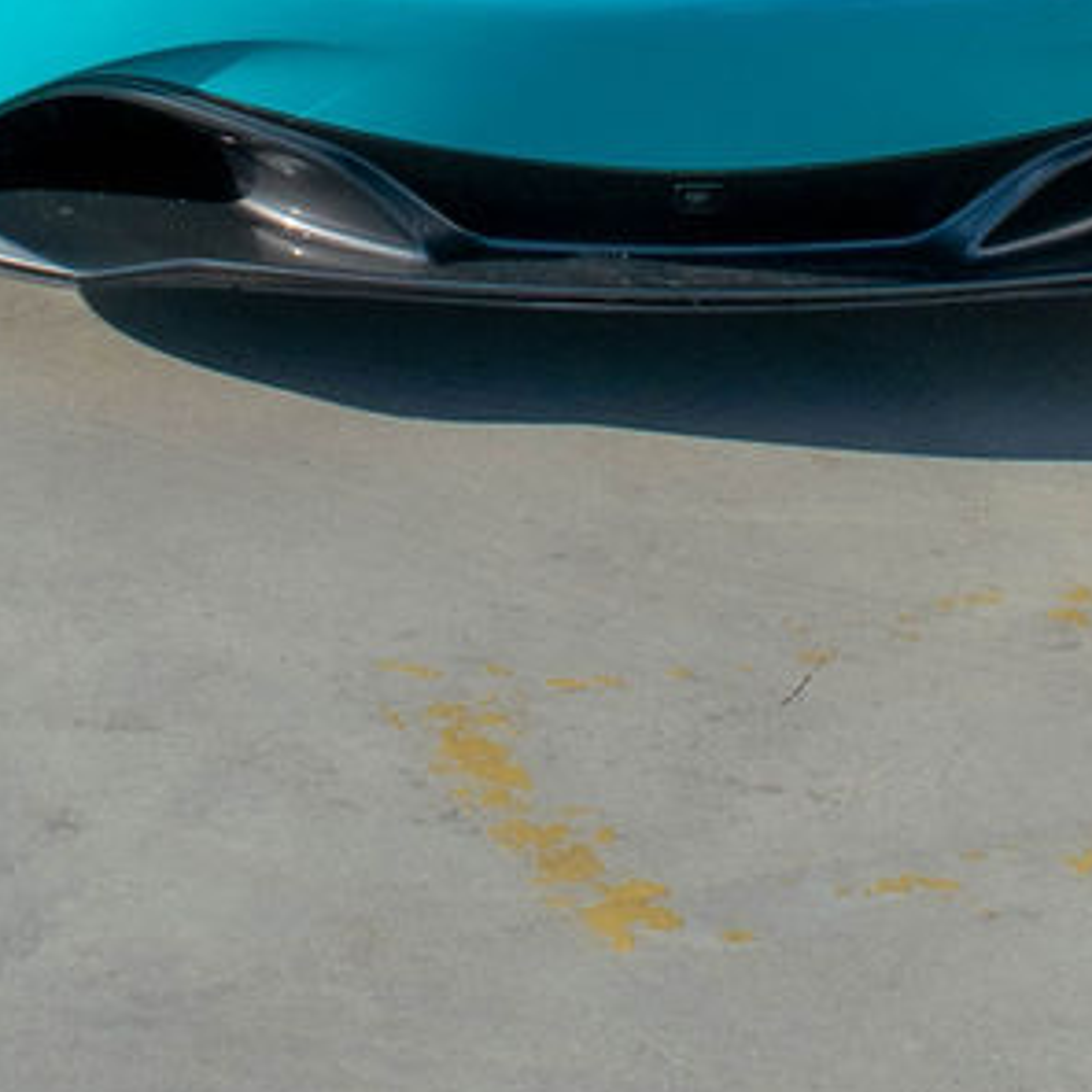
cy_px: -1011
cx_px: 576
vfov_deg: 10.6
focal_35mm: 152
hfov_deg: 11.5
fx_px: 5425
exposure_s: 1/500
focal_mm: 23
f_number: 11
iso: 200
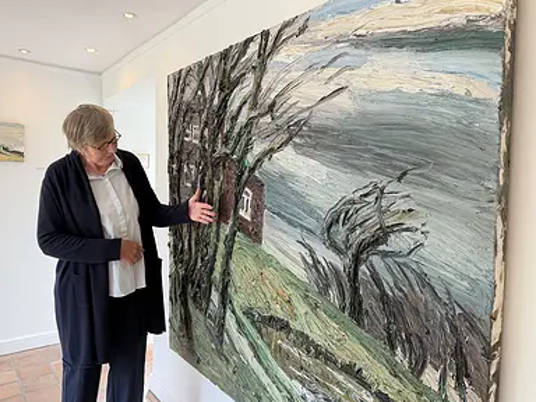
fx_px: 387
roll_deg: -1.0
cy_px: 202
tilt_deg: -2.7
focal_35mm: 25
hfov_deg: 69.4
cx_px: 274
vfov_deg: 54.9
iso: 64
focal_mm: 6.76
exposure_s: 1/100
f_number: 1.78
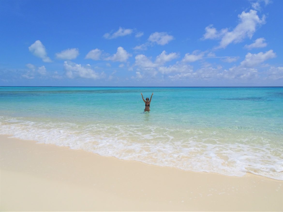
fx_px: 196
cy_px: 106
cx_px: 142
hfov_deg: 71.6
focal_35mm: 24
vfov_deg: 56.8
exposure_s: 1/2000
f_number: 4.5
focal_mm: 4.1
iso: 80
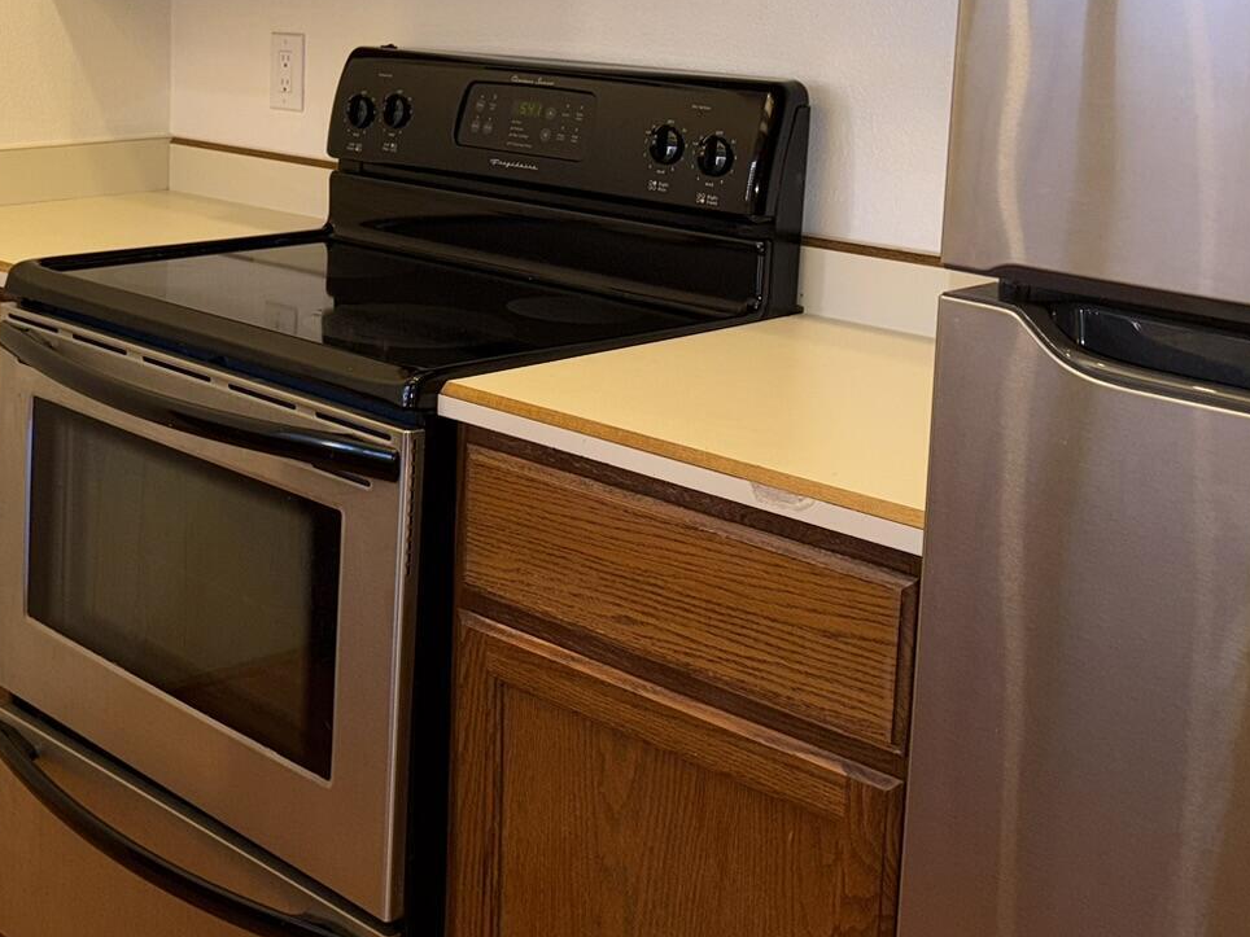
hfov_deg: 36.1
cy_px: 191
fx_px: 1842
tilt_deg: -8.0
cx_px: 228
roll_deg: -0.5
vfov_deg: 28.0
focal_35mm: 51
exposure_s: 1/30
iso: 50
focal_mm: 6.76
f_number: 1.78
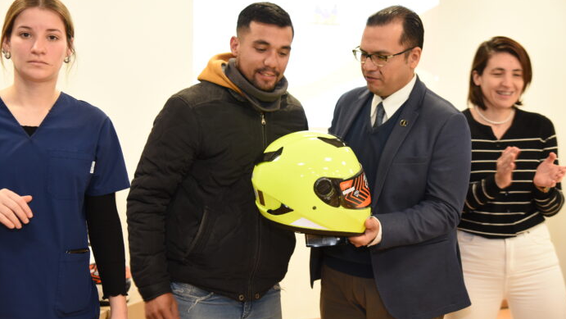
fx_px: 871
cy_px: 134
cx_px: 284
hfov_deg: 36.0
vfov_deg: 20.7
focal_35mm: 58
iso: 1600
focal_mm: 55
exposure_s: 1/80
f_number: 4.5
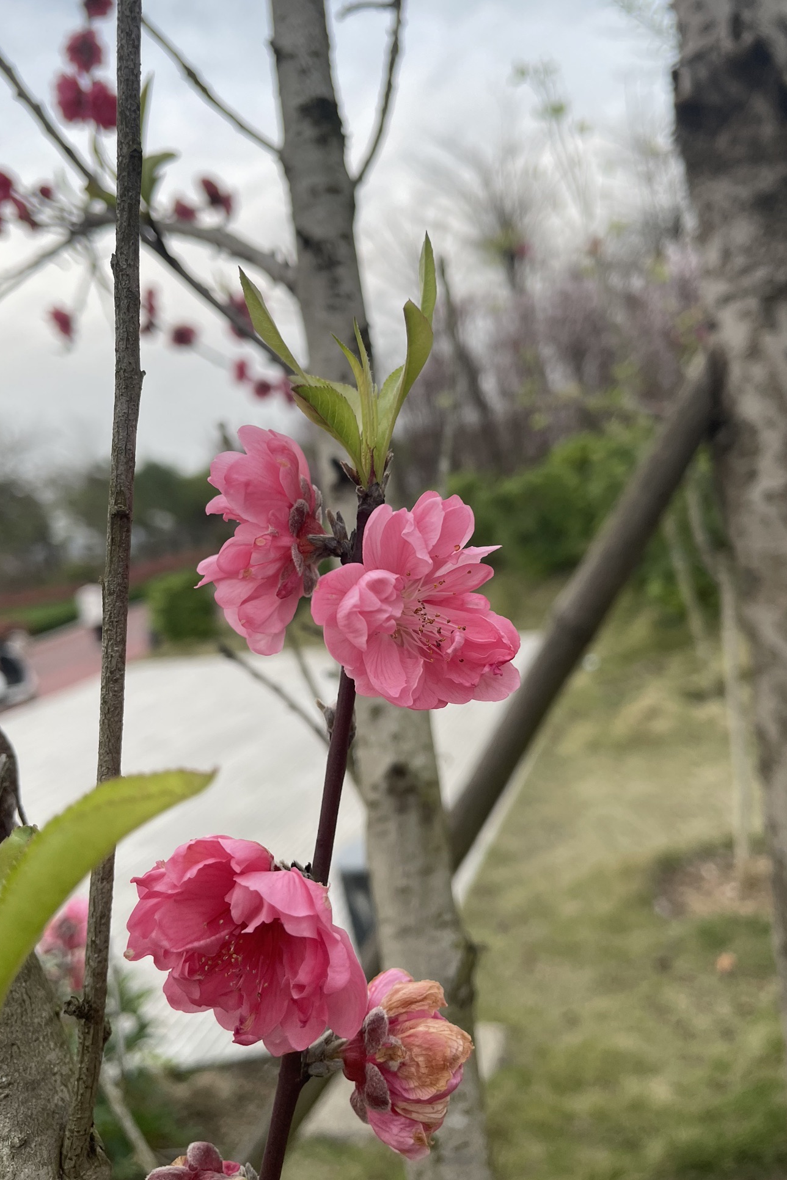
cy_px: 571
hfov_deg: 46.4
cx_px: 414
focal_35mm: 28
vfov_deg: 65.5
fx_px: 918
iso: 32
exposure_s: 1/121
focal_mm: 4.2
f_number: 1.6
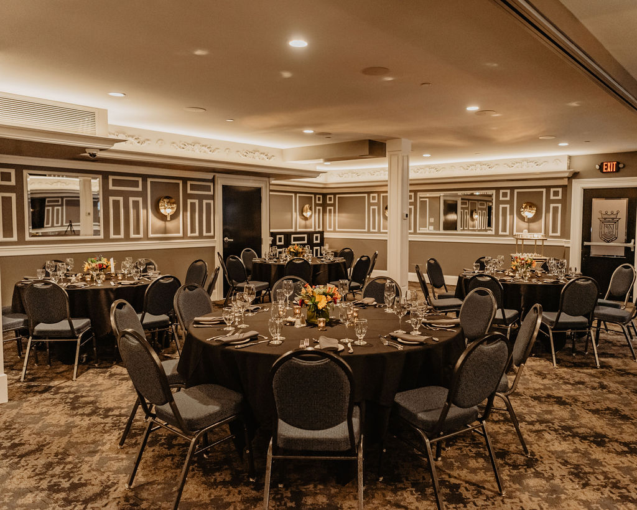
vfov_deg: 52.1
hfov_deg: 62.7
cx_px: 351
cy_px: 255
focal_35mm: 28
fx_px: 521
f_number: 2.8
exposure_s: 1/125
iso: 2000
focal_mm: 24
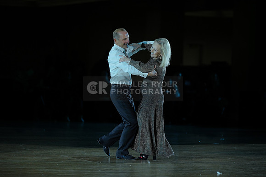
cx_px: 133
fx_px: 1478
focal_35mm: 200
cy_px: 88
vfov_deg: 6.9
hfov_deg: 10.3
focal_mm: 200
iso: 640
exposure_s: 1/800
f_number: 2.8
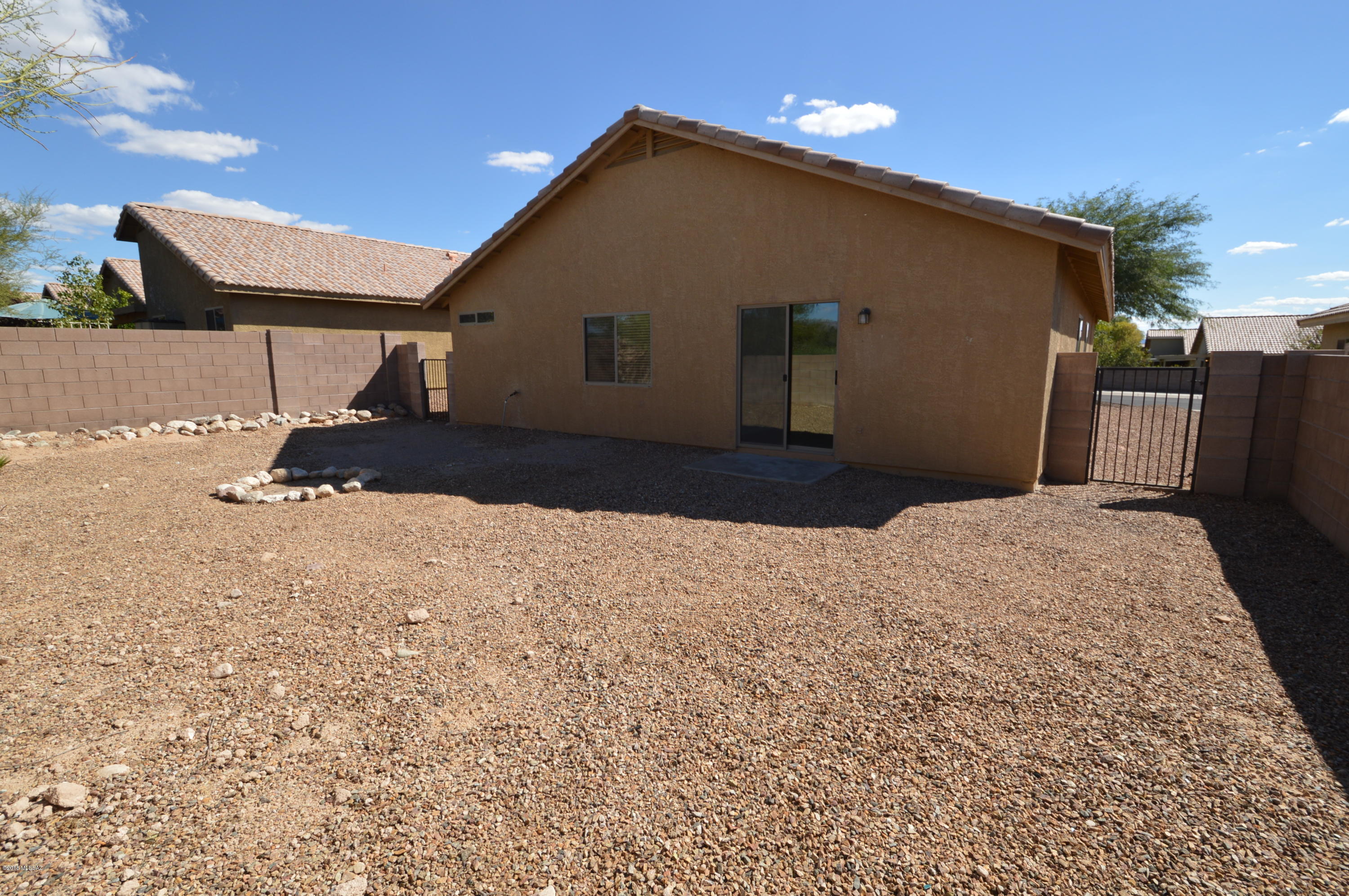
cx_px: 674
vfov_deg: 77.2
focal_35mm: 15
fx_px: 562
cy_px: 448
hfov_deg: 100.4
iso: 100
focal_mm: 10
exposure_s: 1/200
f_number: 9
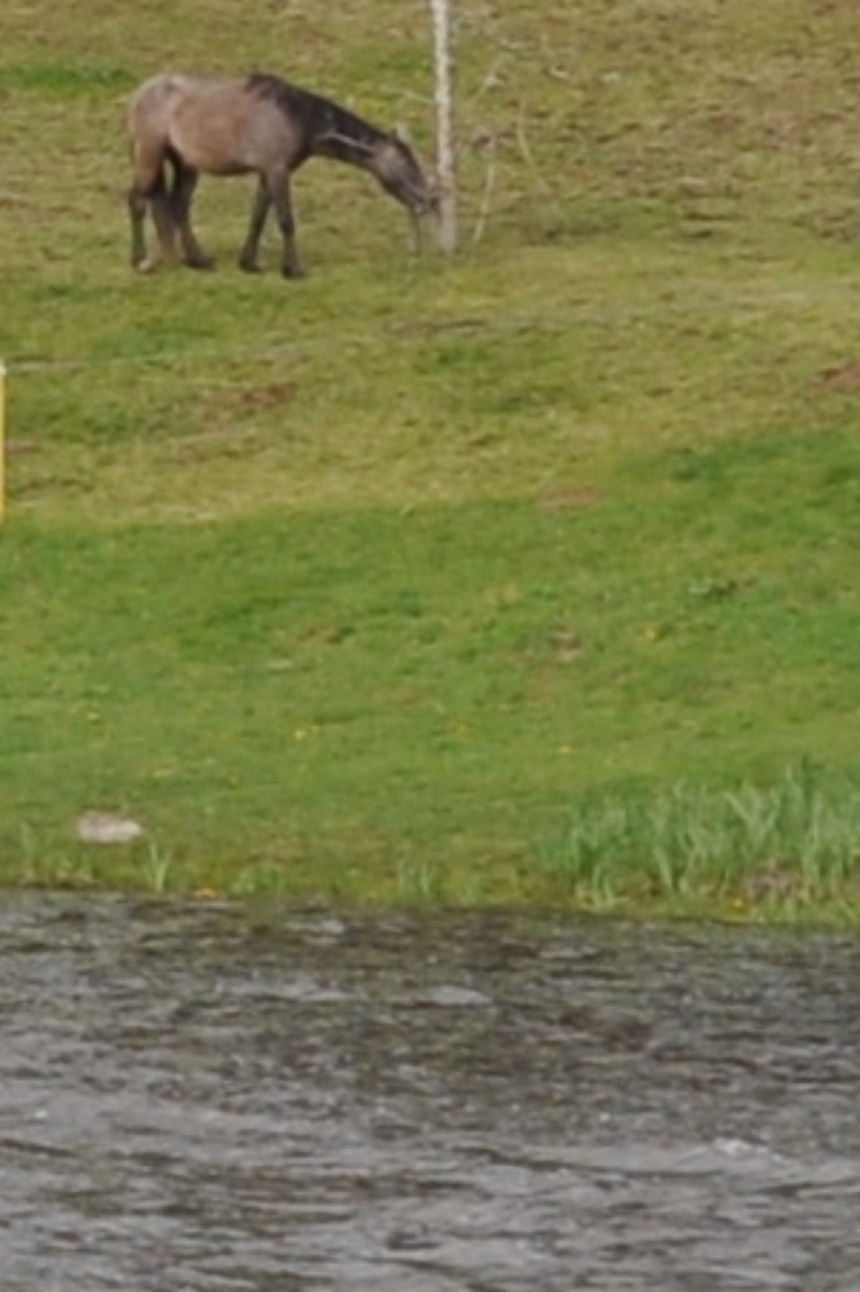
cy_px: -1203
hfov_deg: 2.8
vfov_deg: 4.5
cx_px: -3791
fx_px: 16315
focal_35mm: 455
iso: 200
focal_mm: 32
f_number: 9
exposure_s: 1/320
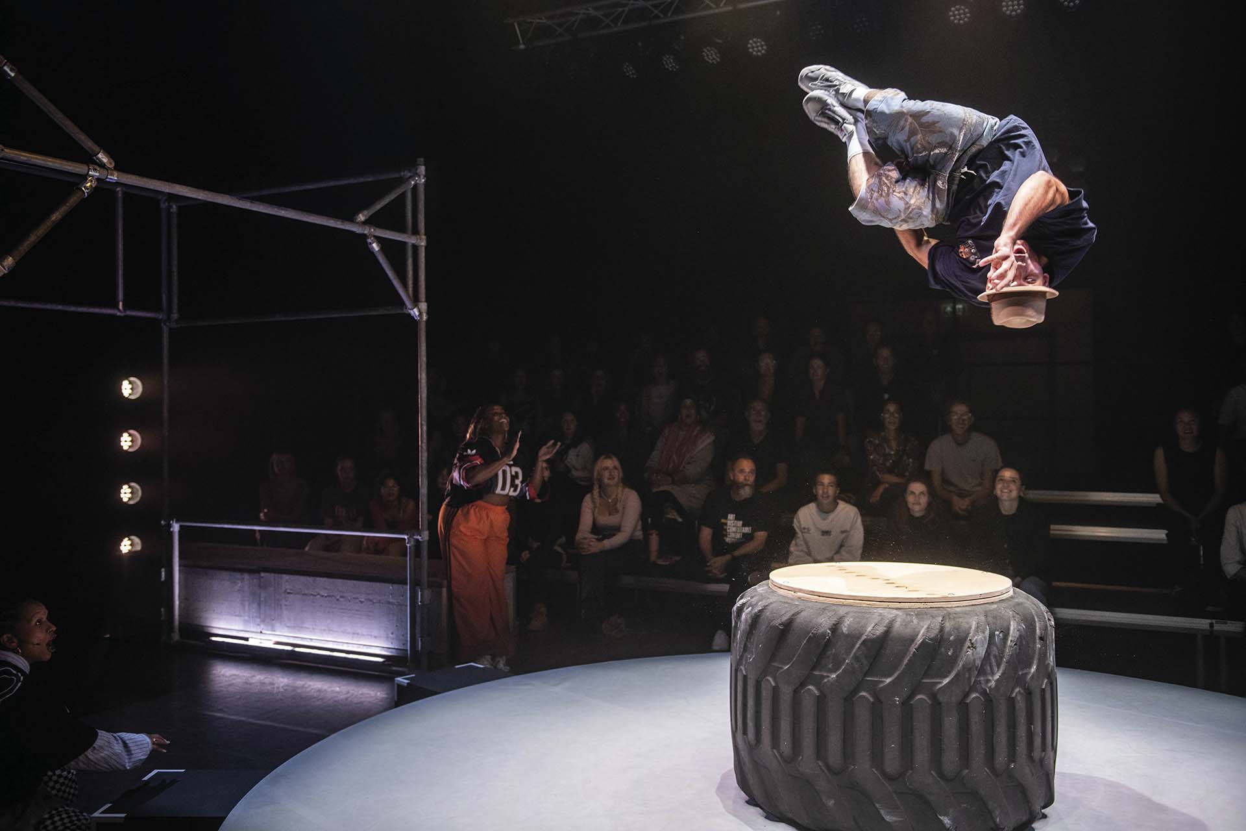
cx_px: 623
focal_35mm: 32
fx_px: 1107
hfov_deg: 58.7
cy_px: 416
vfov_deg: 41.1
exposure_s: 1/800
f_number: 2.8
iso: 1600
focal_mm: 32
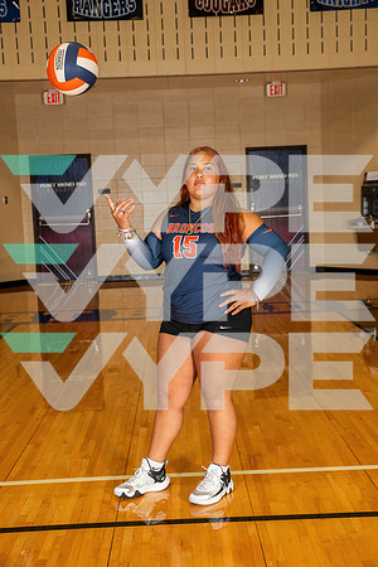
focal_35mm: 52
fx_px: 819
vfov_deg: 38.2
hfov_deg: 26.0
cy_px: 284
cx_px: 189
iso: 1000
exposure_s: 1/250
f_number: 7.1
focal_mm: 52
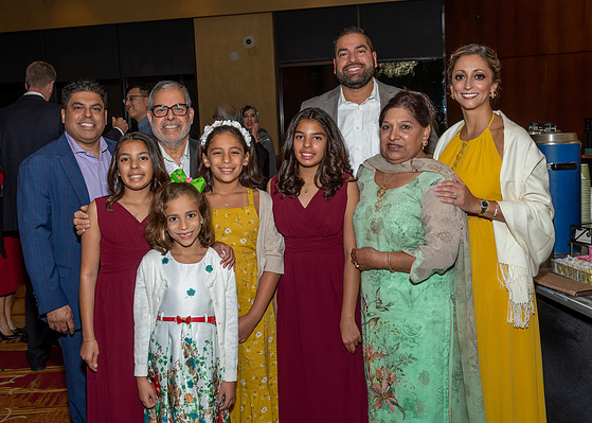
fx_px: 723
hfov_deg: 44.5
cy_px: 209
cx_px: 284
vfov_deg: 32.6
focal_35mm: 43
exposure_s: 1/250
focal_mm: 26
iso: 500
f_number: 7.1
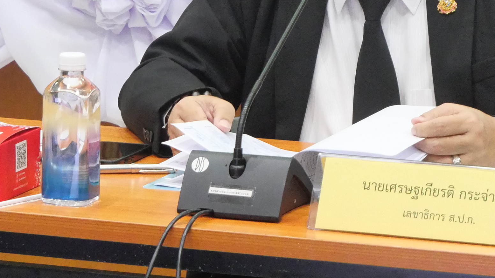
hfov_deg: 7.0
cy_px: -87
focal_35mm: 310
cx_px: 372
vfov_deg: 3.9
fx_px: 4069
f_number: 5.6
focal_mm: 60
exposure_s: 1/60
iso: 3200
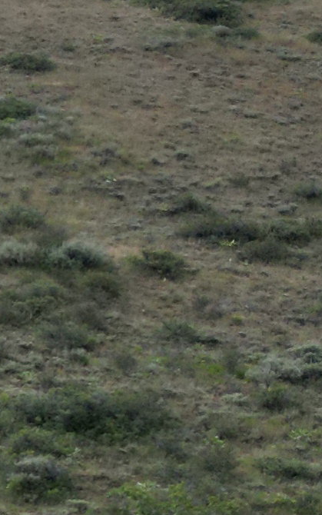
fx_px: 2147
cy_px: 627
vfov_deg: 13.3
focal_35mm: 153
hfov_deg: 7.1
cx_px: -830
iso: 150
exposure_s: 1/4000
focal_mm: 6.72
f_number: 1.7
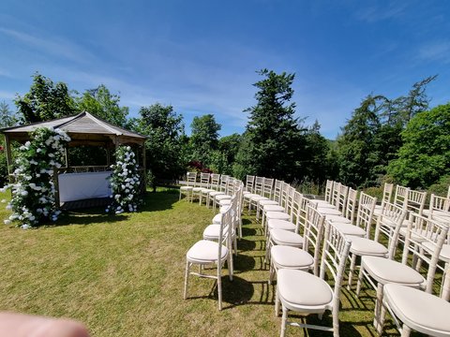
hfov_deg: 106.2
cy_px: 168
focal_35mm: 13
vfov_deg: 89.9
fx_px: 169
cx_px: 225
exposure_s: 1/2104
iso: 50
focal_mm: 2.2
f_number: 2.2
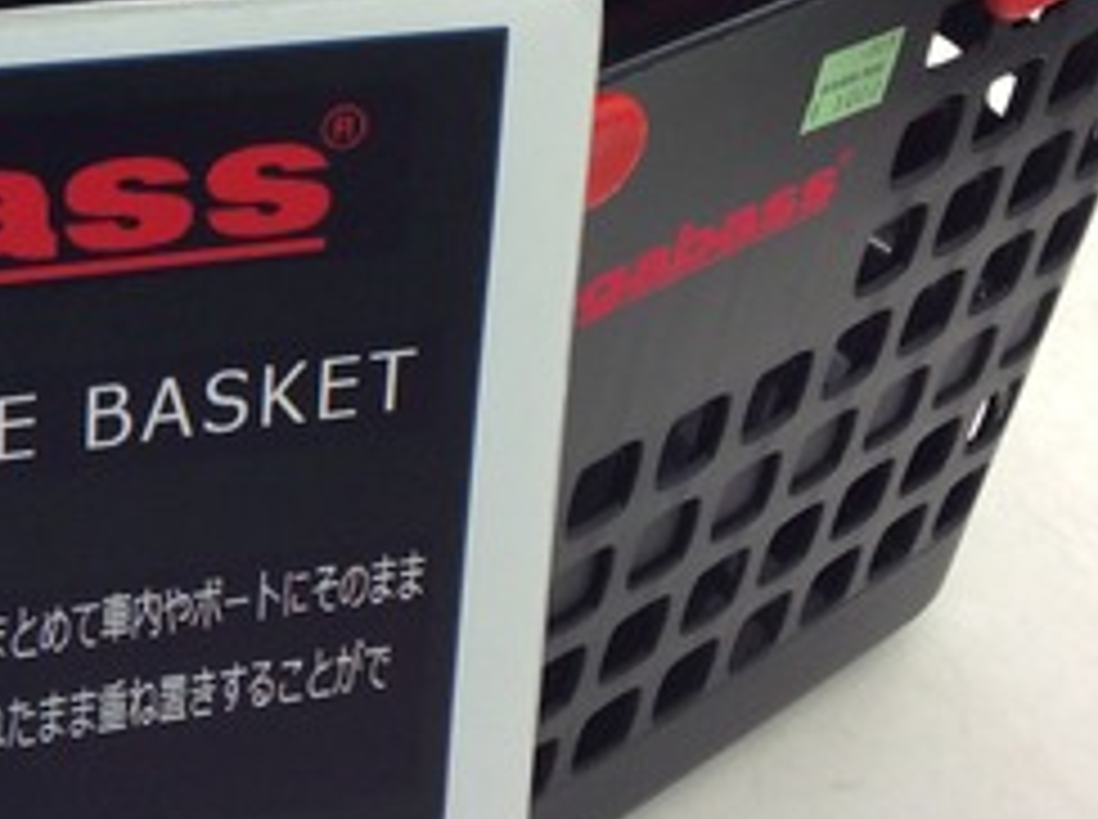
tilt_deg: -32.6
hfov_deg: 22.6
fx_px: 2659
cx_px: 72
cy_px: 45
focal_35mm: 84
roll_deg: -7.0
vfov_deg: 17.2
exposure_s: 1/60
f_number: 2.4
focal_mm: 3.3
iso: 50
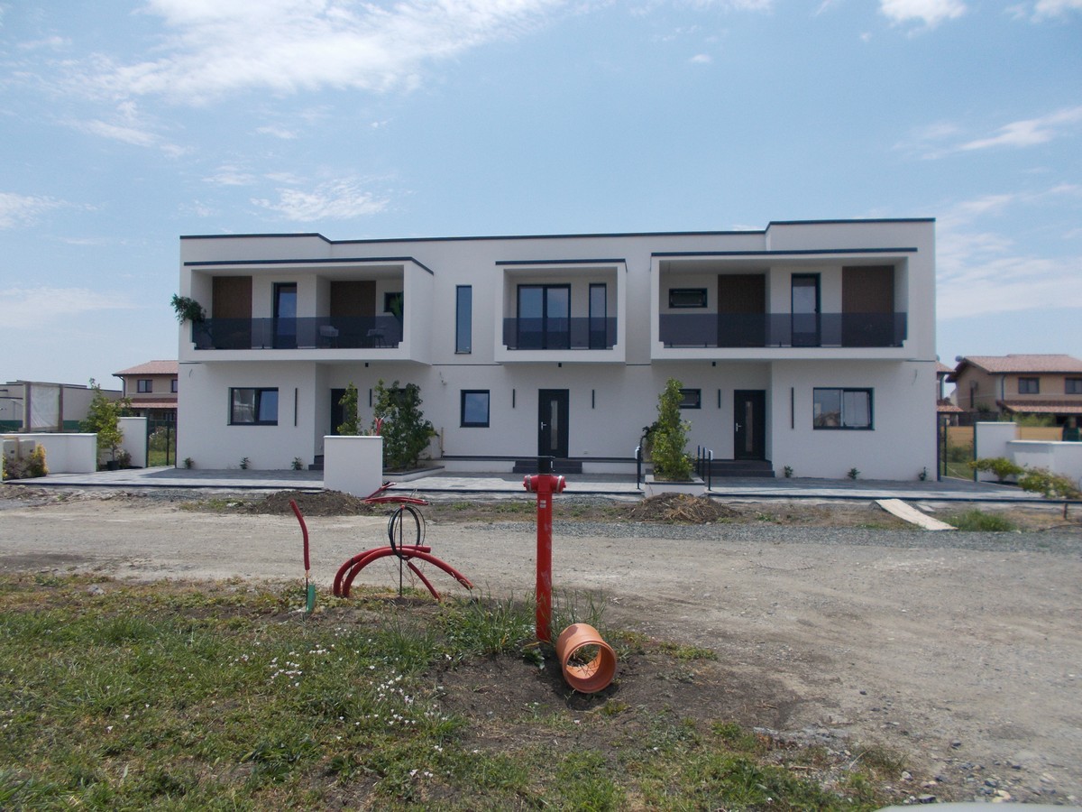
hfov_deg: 67.3
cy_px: 406
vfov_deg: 53.1
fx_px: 813
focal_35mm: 26
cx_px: 541
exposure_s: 1/320
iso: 80
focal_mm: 4.6
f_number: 8
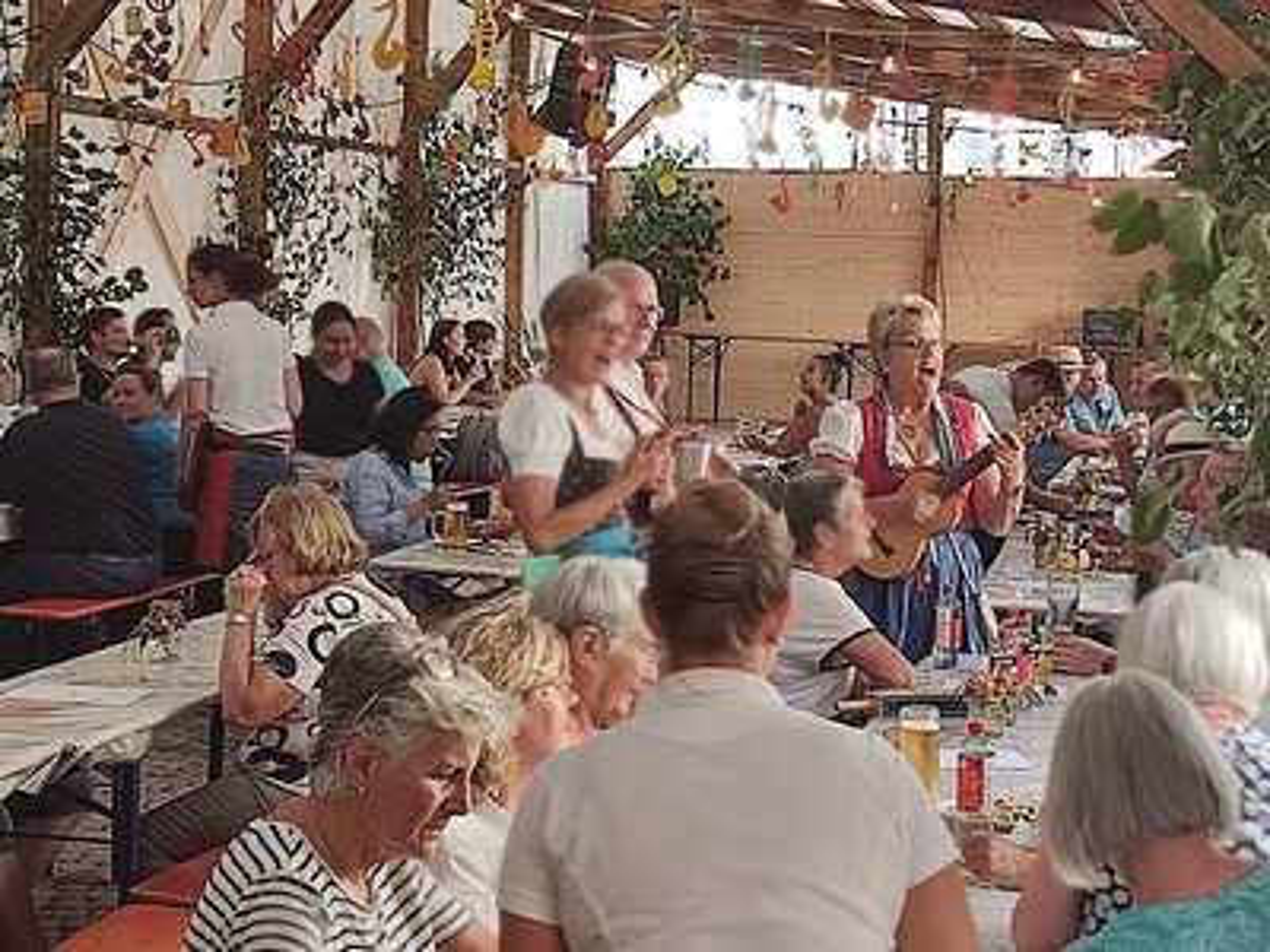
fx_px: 2825
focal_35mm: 77
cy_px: 476
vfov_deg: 19.1
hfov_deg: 25.3
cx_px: 635
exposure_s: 1/100
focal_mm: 4.71
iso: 62
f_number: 1.79
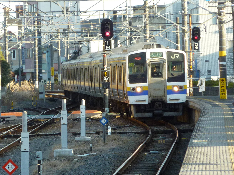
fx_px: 2379
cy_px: 88
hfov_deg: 5.6
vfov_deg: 4.2
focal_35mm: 352
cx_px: 117
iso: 160
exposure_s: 1/200
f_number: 4.5
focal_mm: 32.1
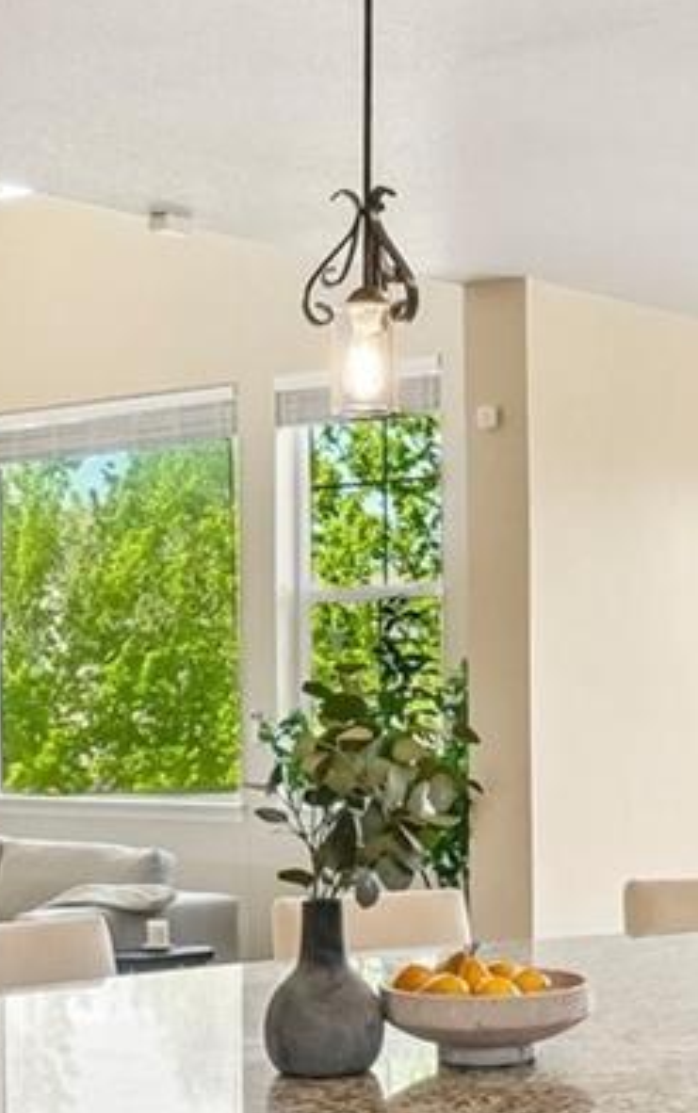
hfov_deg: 20.2
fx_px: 1883
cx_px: 726
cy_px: 678
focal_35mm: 62
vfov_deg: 32.8
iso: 400
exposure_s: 1/20
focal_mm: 10
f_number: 8
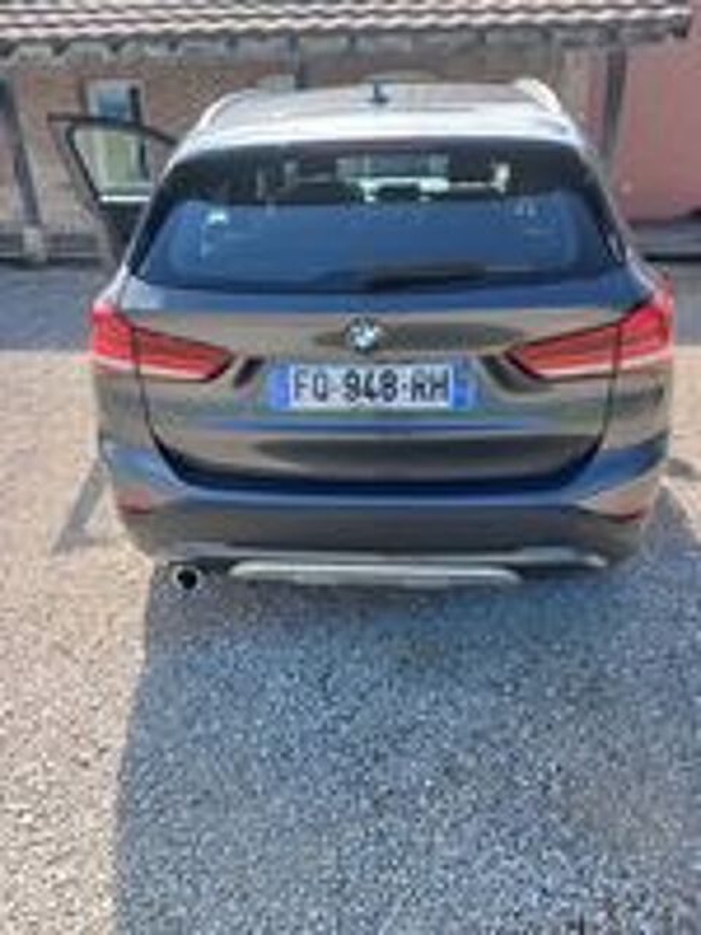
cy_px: 468
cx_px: 350
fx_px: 729
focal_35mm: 27
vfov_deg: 65.3
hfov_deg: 51.4
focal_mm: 3.98
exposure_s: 1/179
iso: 20
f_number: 1.8
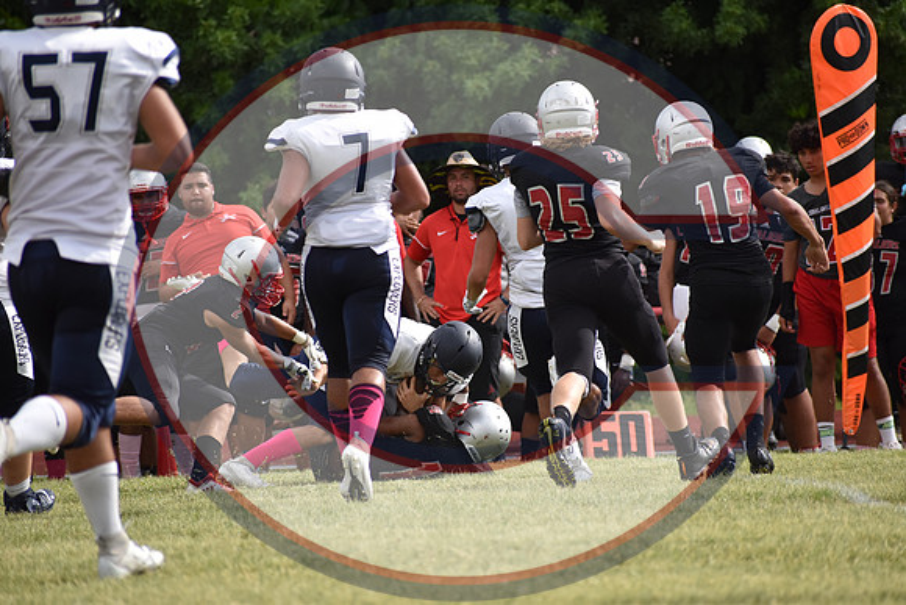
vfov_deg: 3.5
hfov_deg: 5.3
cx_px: 453
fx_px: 9817
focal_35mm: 390
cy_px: 302
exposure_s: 1/1600
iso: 400
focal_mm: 260
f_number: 6
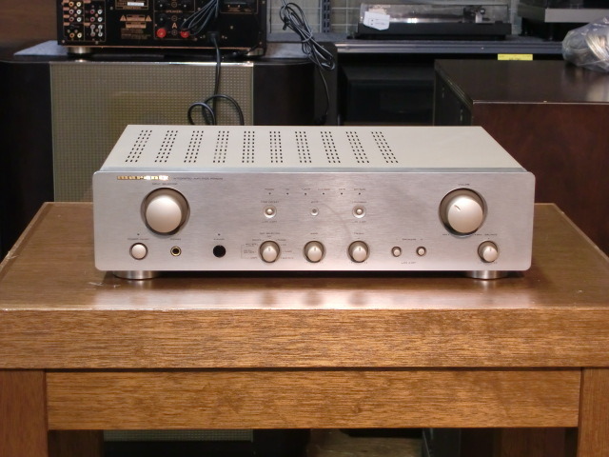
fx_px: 1390
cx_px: 304
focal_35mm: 79
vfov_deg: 18.7
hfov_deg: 24.7
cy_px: 228
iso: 400
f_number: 4.6
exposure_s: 1/20
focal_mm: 13.9
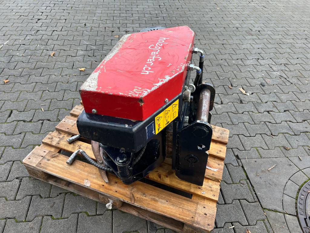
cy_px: 116
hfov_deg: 67.3
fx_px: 233
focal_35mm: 26
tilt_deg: -40.5
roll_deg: -4.5
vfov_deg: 53.1
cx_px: 155
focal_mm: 5.7
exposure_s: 1/279
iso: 40
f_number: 1.5
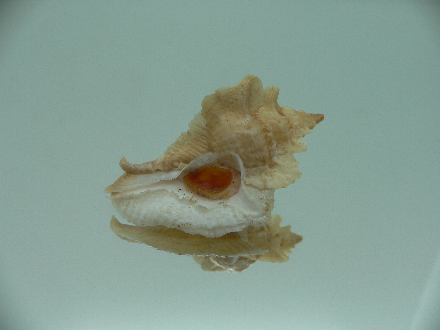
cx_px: 220
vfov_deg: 40.7
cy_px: 165
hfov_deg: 52.6
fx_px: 445
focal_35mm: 35
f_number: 2.8
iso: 80
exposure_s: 1/60
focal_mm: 4.6
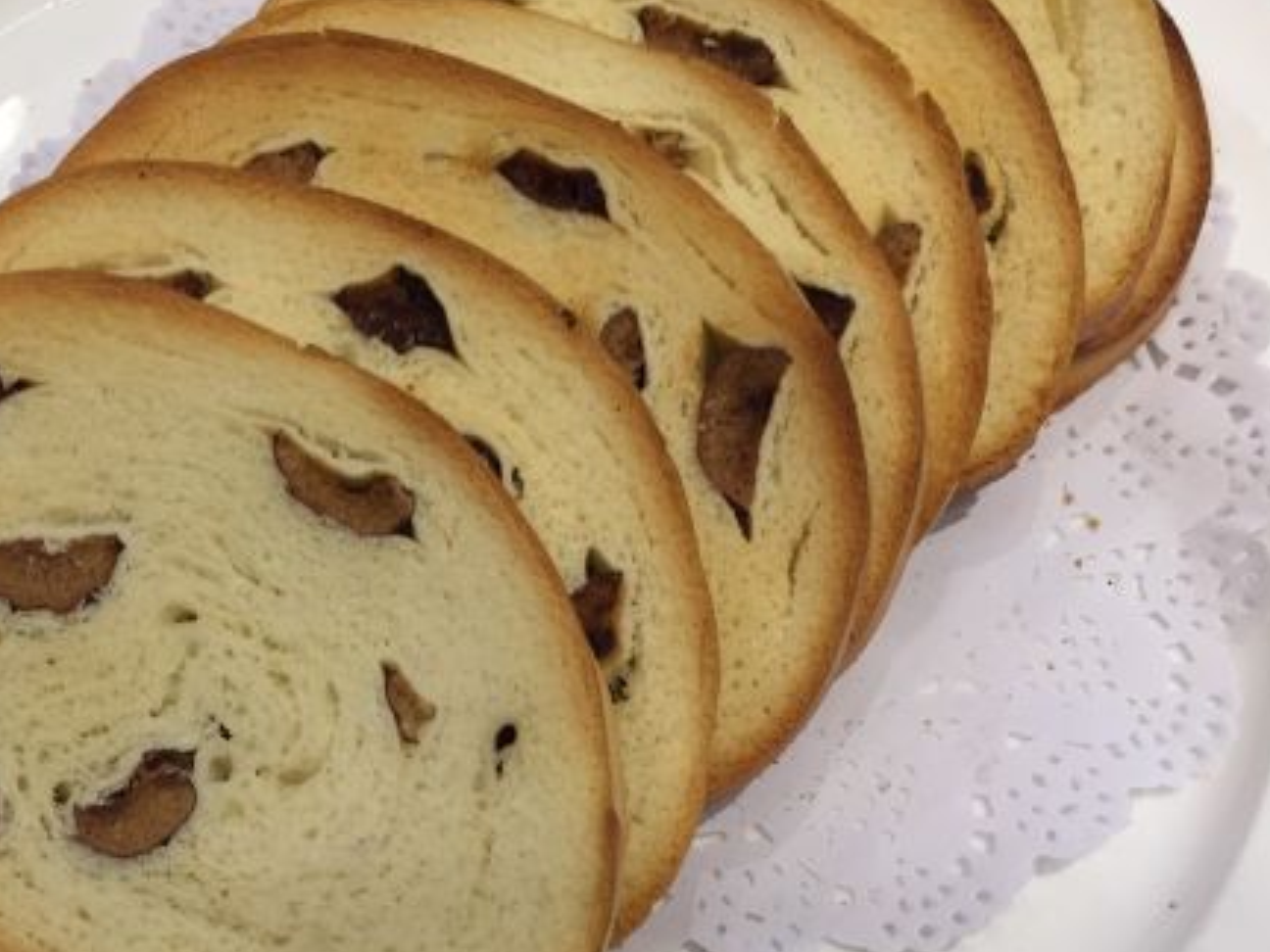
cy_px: 571
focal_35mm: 47
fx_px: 1724
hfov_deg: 40.0
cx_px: 438
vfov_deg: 30.8
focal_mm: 4.15
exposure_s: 1/100
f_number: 2.2
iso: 50
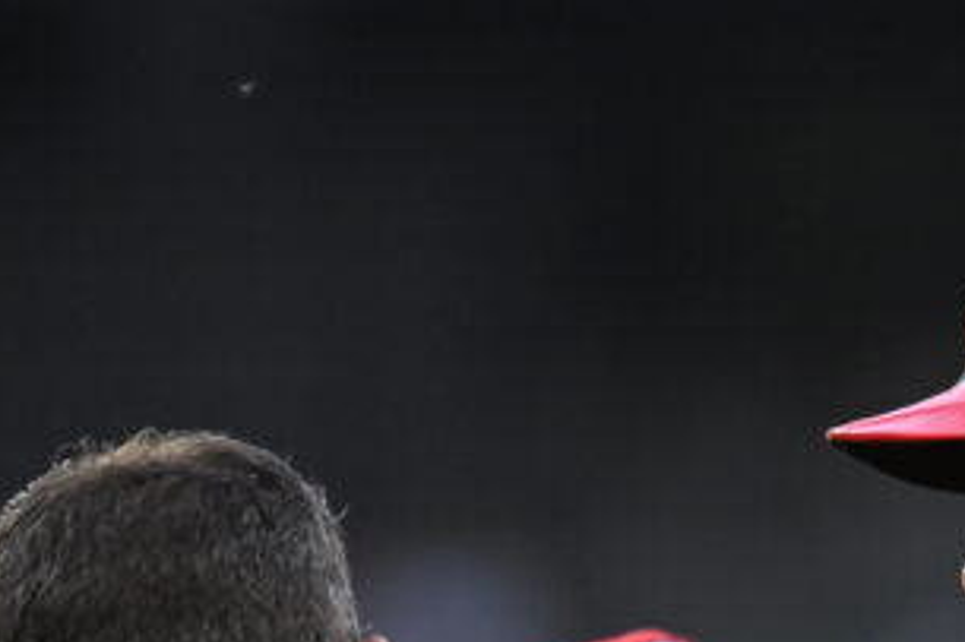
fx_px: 36006
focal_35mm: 1344
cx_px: 1234
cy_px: 1001
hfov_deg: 1.5
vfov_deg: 1.0
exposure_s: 1/4000
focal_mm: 400
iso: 1250
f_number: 2.8
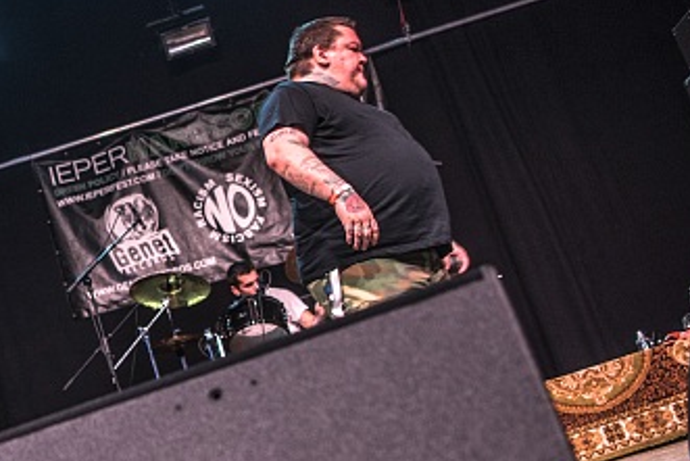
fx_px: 1208
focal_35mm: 63
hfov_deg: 30.1
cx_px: 33
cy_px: 295
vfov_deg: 21.5
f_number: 2.8
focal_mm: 29
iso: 640
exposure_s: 1/100
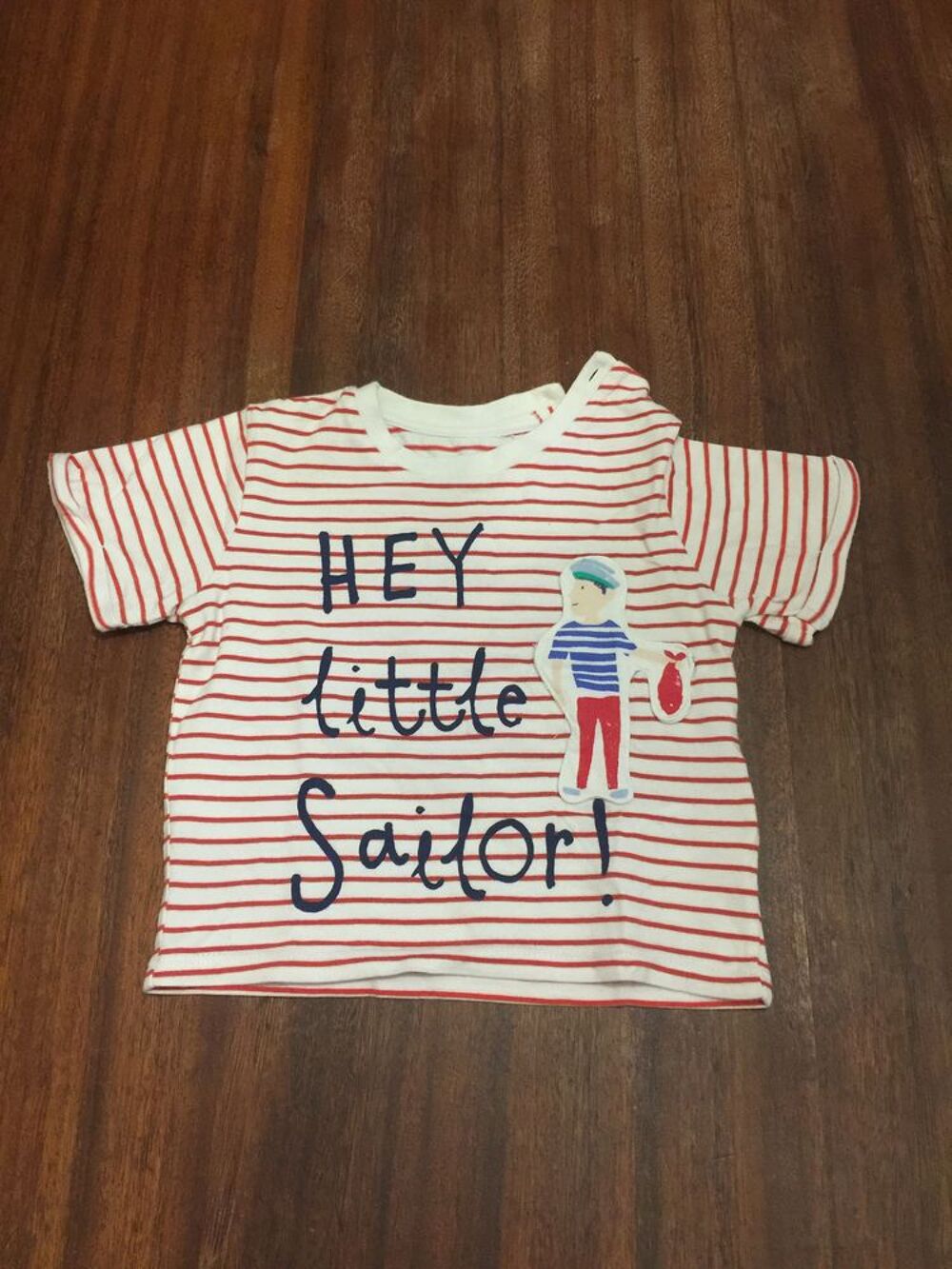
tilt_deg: -69.1
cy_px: 634
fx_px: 1063
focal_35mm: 29
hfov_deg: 48.2
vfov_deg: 61.7
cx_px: 476
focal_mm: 4.15
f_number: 2.2
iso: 160
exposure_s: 1/17
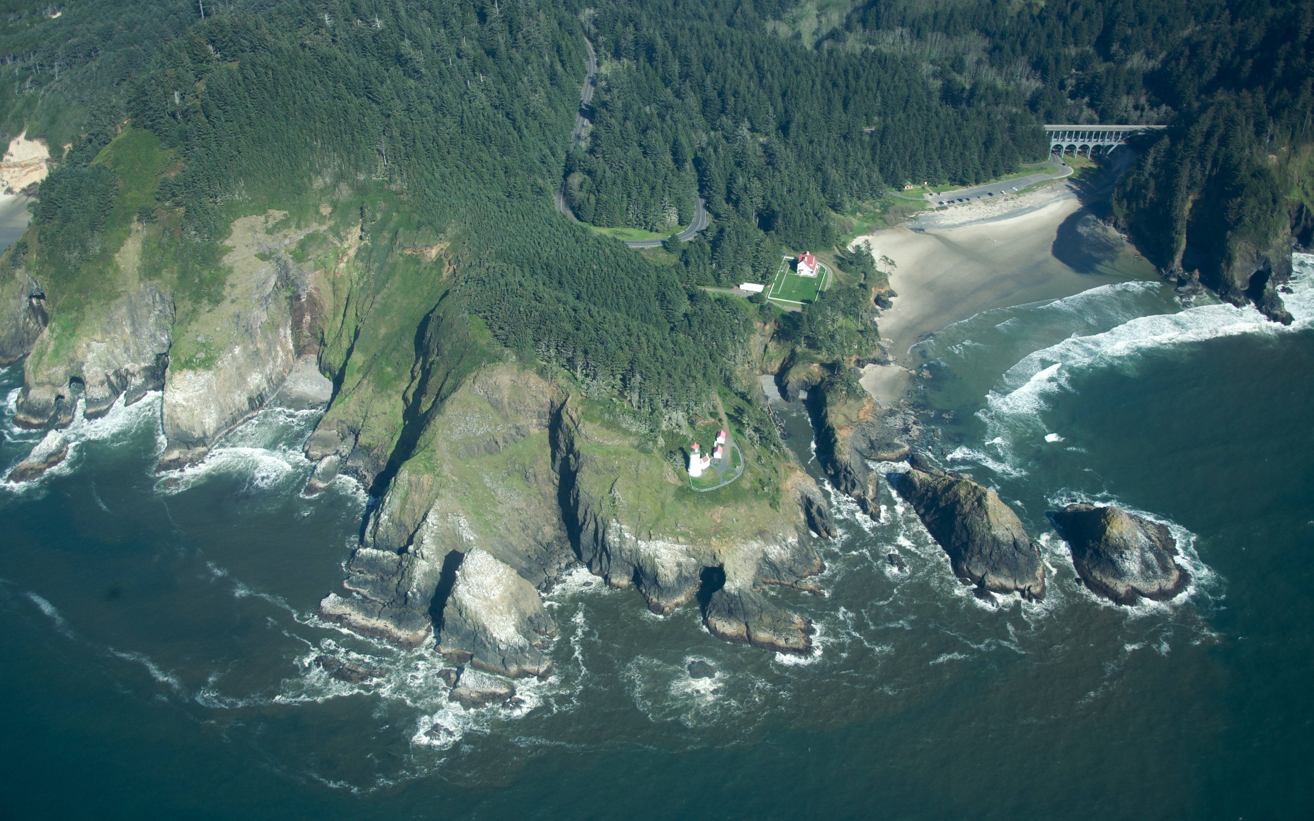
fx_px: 1218
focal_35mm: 34
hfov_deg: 56.7
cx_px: 663
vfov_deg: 37.3
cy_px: 382
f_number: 5
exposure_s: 1/1250
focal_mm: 22
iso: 400
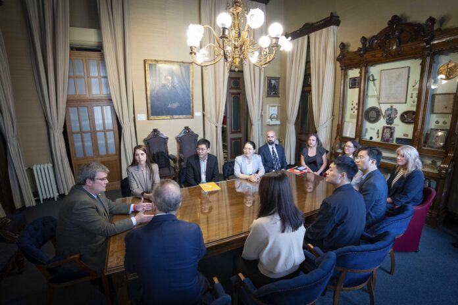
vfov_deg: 73.7
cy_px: 152
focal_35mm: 16
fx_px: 204
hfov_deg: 96.7
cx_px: 229
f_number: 4
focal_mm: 16
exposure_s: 1/160
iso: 3200
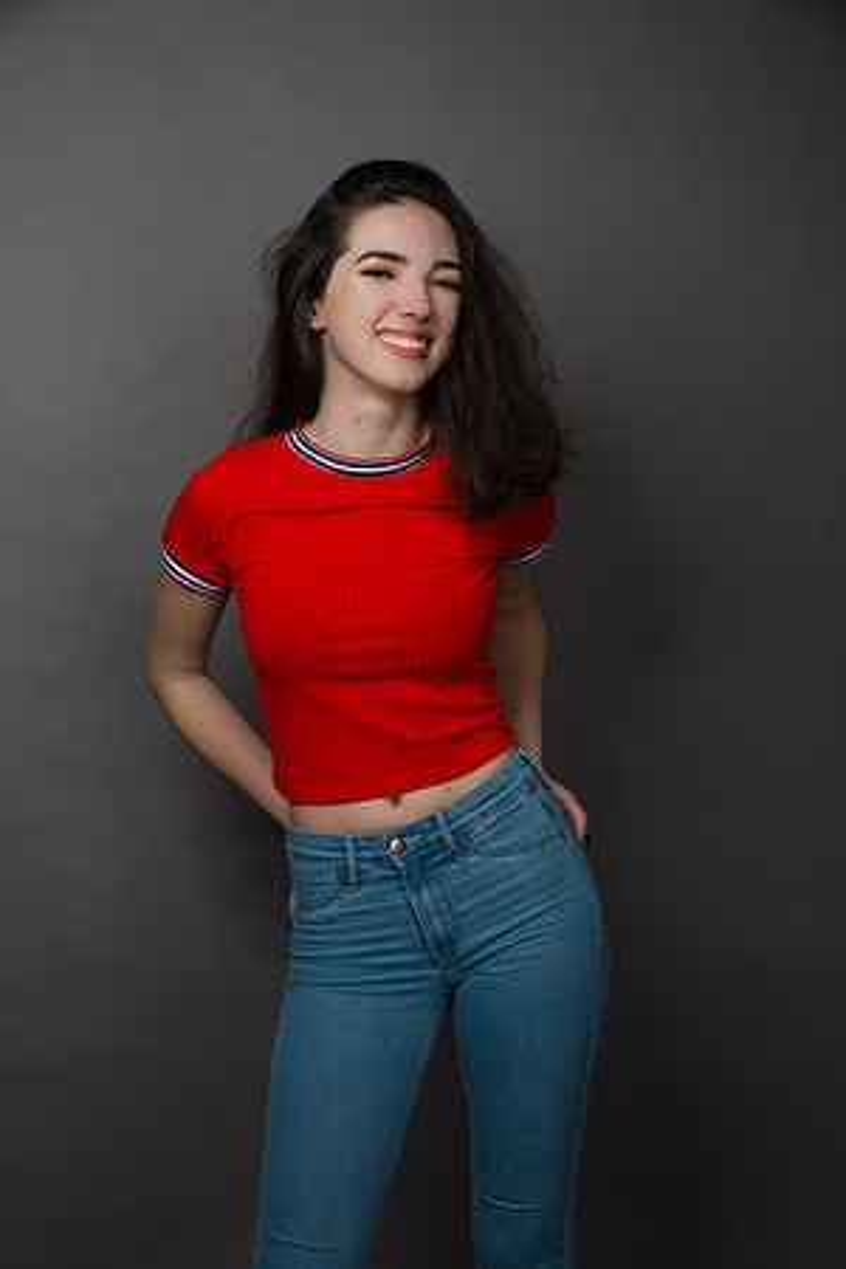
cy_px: 634
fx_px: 1939
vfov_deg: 36.2
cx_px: 423
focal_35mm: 55
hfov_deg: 24.6
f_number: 9
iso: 100
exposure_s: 1/160
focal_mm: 55
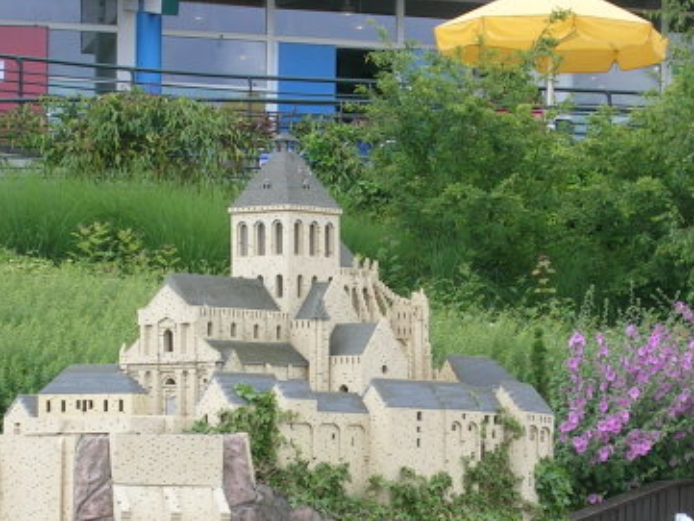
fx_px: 3730
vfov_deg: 8.0
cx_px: 300
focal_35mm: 186
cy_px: 459
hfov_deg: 10.6
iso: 50
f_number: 4.9
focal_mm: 16.2
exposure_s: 1/177
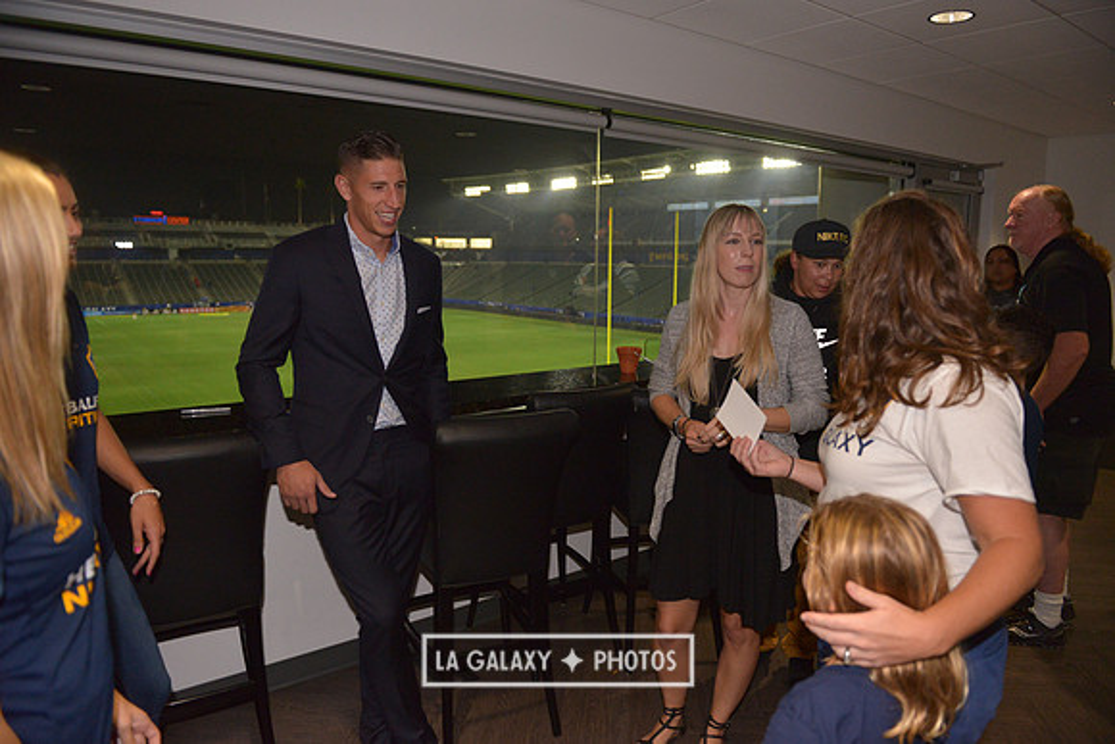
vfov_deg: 53.2
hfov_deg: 73.7
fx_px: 743
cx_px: 558
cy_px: 372
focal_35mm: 24
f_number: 3.2
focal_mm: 24
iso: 2500
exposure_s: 1/1600
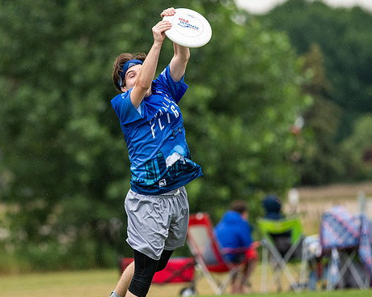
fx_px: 7204
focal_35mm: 655
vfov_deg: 2.4
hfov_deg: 3.0
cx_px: 122
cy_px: 155
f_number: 4.5
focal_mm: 300
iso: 1600
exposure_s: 1/1600
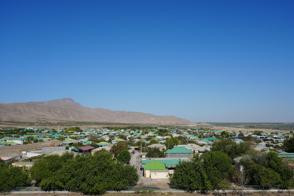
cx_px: 147
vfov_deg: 38.9
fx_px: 278
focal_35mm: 34
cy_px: 98
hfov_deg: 55.8
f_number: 10
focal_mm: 34
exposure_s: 1/320
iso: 100
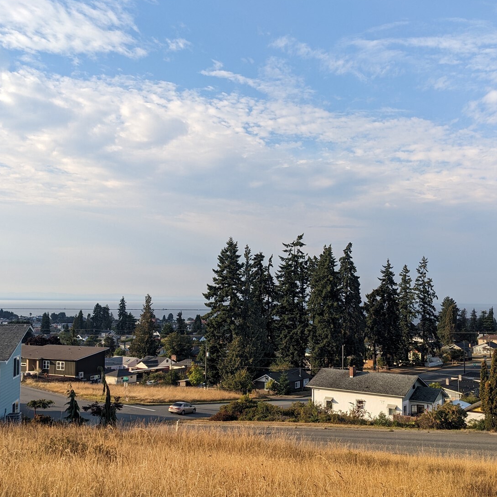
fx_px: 569
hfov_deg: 47.2
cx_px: 248
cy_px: 260
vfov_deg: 47.2
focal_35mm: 35
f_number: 1.73
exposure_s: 1/1949
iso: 59
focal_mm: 4.38
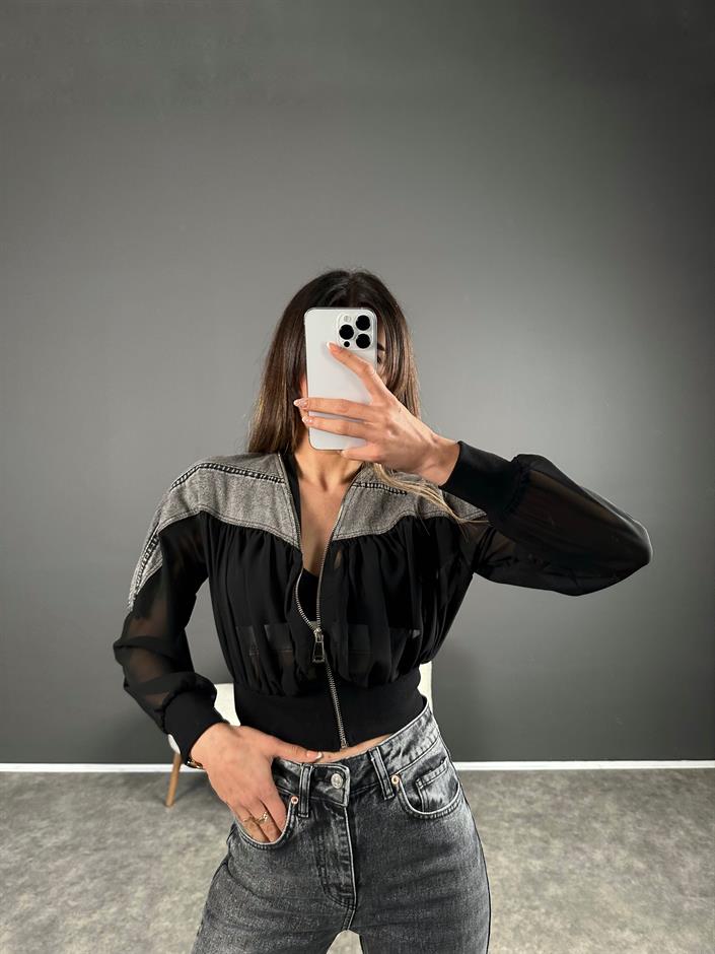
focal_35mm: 24
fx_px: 661
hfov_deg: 56.8
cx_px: 358
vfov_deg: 71.6
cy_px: 477
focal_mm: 6.86
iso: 200
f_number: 1.78
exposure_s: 1/121
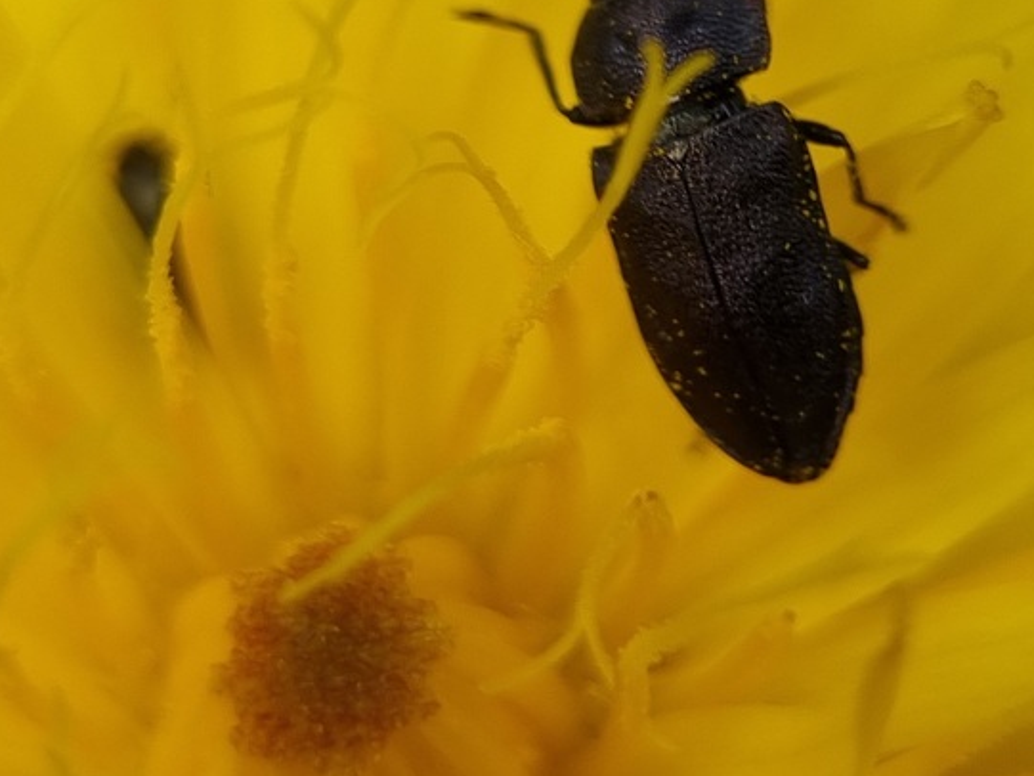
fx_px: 1225
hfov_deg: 44.7
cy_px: 201
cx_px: 731
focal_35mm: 41
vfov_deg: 34.5
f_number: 1.8
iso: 50
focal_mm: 5.4
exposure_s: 1/278
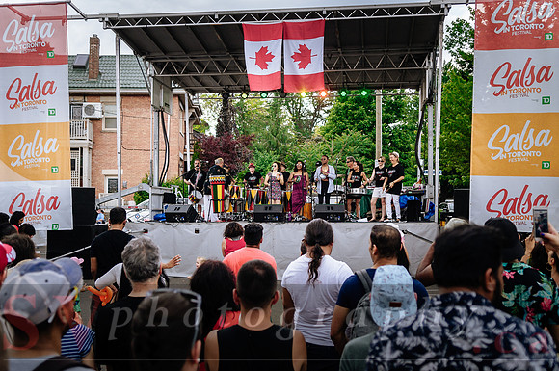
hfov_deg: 47.7
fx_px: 631
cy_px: 194
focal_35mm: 41
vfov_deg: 32.7
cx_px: 292
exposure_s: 1/400
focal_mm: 26
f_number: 2.8
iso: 100
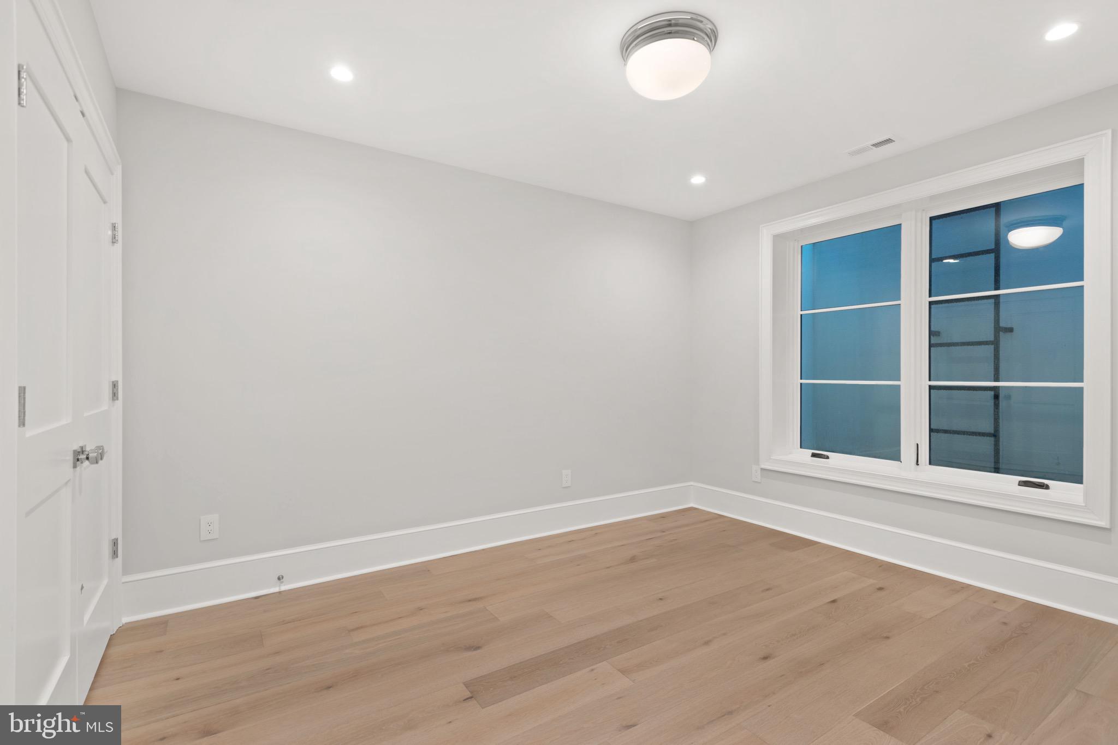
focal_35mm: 17
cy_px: 372
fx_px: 528
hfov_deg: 93.3
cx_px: 559
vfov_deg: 70.5
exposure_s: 1
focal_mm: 17
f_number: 8
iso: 200
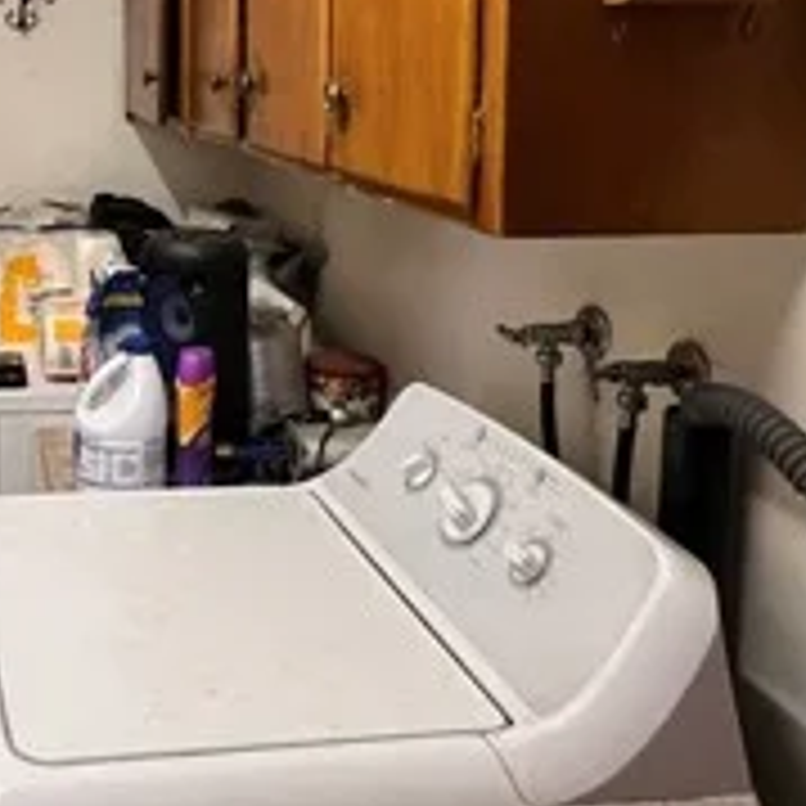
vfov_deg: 38.7
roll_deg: -0.3
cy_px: 113
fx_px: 1080
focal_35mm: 41
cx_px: 72
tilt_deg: -3.6
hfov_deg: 38.0
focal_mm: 1.57
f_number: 1.8
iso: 500
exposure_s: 1/60
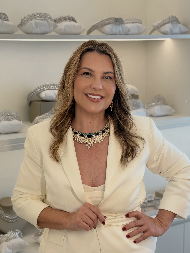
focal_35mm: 48
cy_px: 126
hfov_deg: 30.3
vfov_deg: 39.7
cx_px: 95
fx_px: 351
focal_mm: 6.76
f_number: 1.78
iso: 50
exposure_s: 1/177
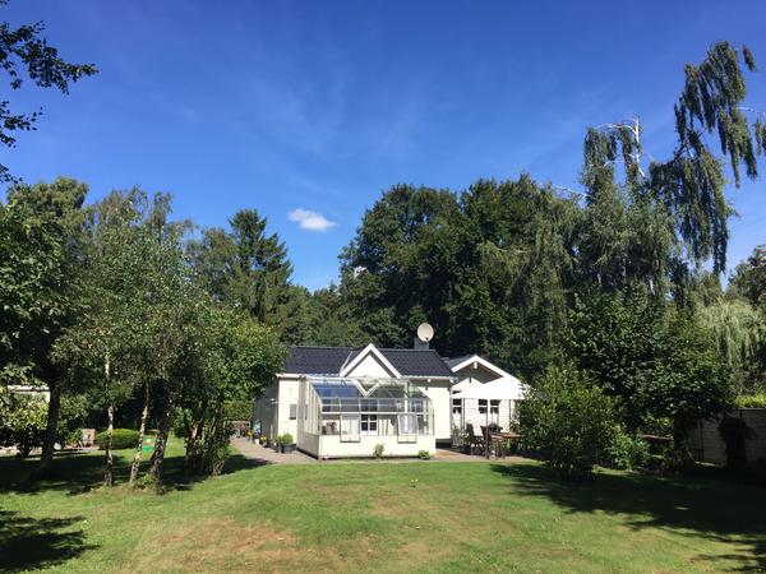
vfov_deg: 48.2
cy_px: 287
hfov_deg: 61.7
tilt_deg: +11.0
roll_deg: -1.1
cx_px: 383
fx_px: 642
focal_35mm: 29
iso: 32
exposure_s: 1/1199
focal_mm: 4.15
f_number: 2.2
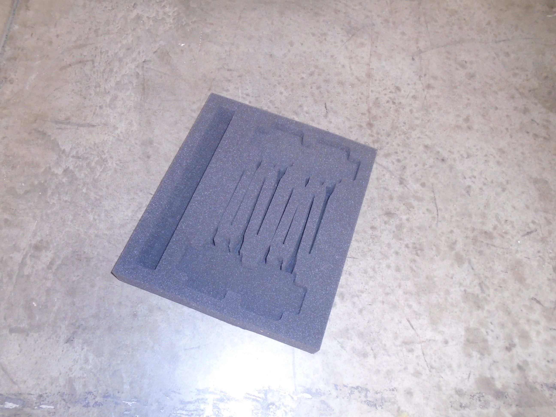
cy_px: 208
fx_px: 418
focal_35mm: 26
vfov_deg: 53.1
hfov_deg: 67.3
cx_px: 278
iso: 400
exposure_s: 1/30
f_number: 3.2
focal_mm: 4.6
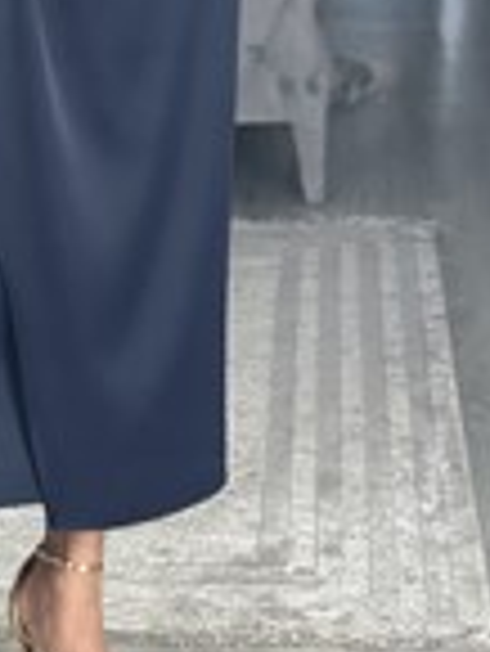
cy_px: -265
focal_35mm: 167
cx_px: 22
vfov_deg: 11.4
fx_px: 3147
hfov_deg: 8.9
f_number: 1.78
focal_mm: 6.86
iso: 125
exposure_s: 1/107
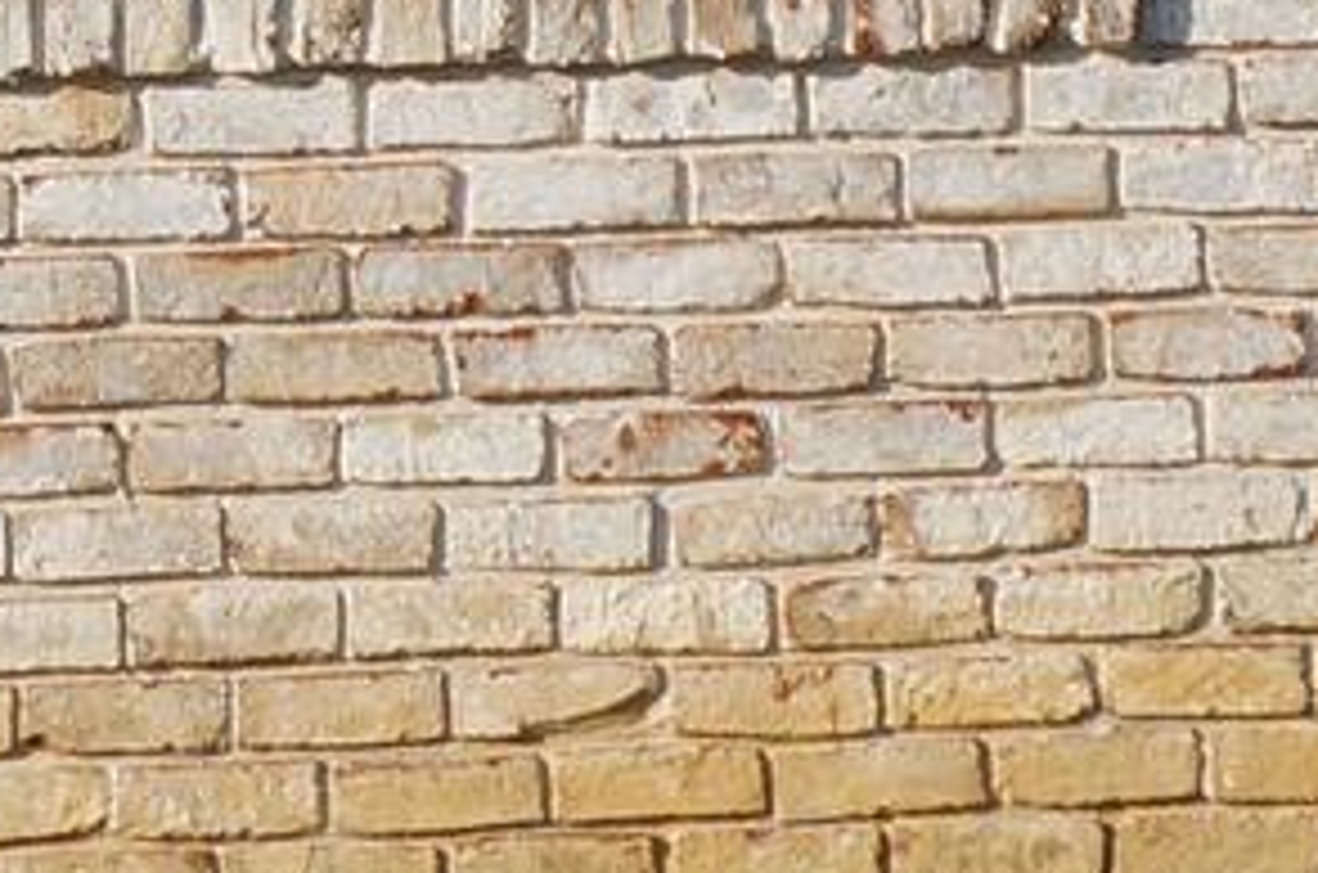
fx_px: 9206
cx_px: -499
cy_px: -1652
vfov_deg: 5.2
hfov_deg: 8.1
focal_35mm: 252
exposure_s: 1/250
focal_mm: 24
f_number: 13
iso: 200
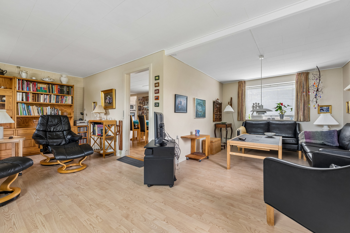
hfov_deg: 100.4
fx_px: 146
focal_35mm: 15
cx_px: 175
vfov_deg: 77.3
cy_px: 116
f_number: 8
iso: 400
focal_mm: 10
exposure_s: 1/6
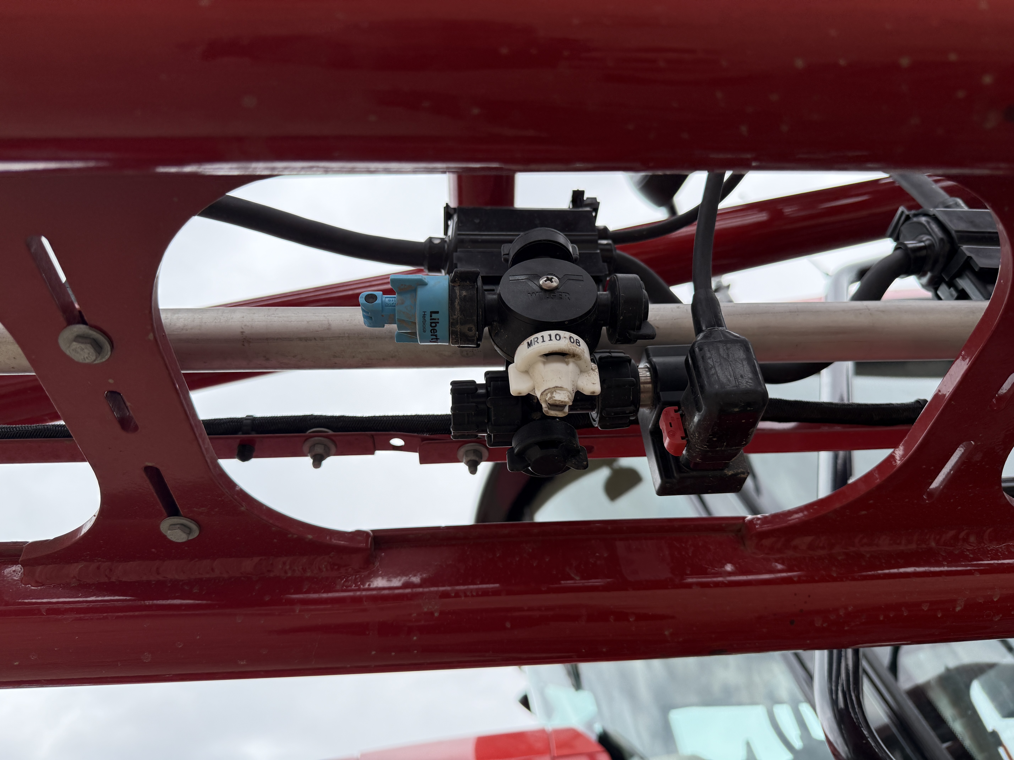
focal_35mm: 24
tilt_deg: +54.4
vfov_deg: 56.8
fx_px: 703
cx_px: 507
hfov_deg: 71.6
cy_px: 380
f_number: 1.78
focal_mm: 6.76
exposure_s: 1/2525
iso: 100
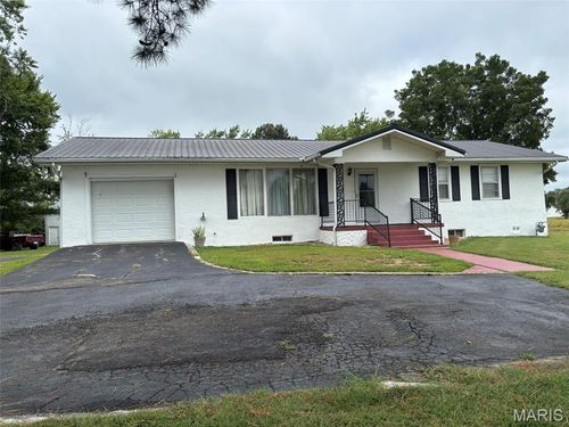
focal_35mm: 26
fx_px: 427
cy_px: 214
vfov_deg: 53.1
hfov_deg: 67.3
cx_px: 284
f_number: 1.6
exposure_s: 1/1949
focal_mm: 5.96
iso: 50
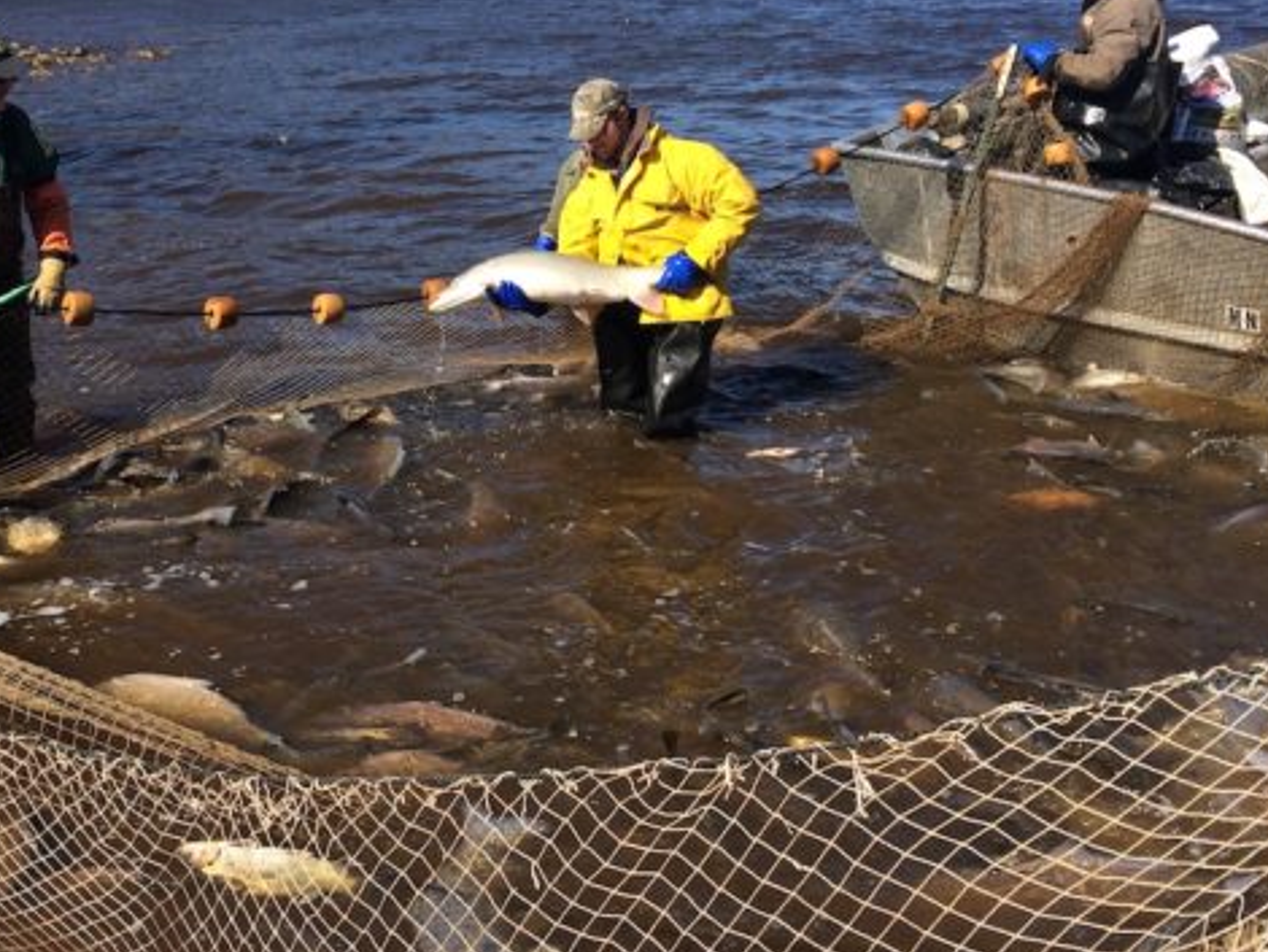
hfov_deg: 43.6
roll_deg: +2.9
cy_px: 465
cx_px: 517
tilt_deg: -17.3
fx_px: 1576
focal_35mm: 43
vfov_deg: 33.6
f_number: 2.2
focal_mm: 4.15
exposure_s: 1/1580
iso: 32
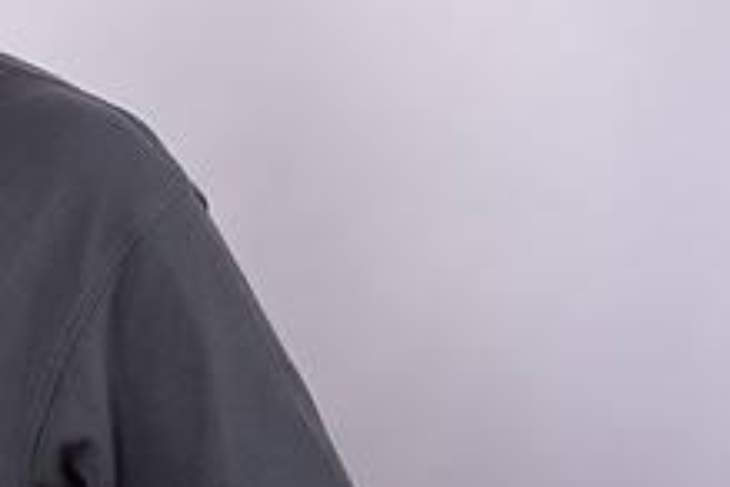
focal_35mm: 90
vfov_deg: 15.0
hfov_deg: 21.2
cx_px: -127
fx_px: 1825
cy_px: 57
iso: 125
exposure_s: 1/250
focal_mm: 34
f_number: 9
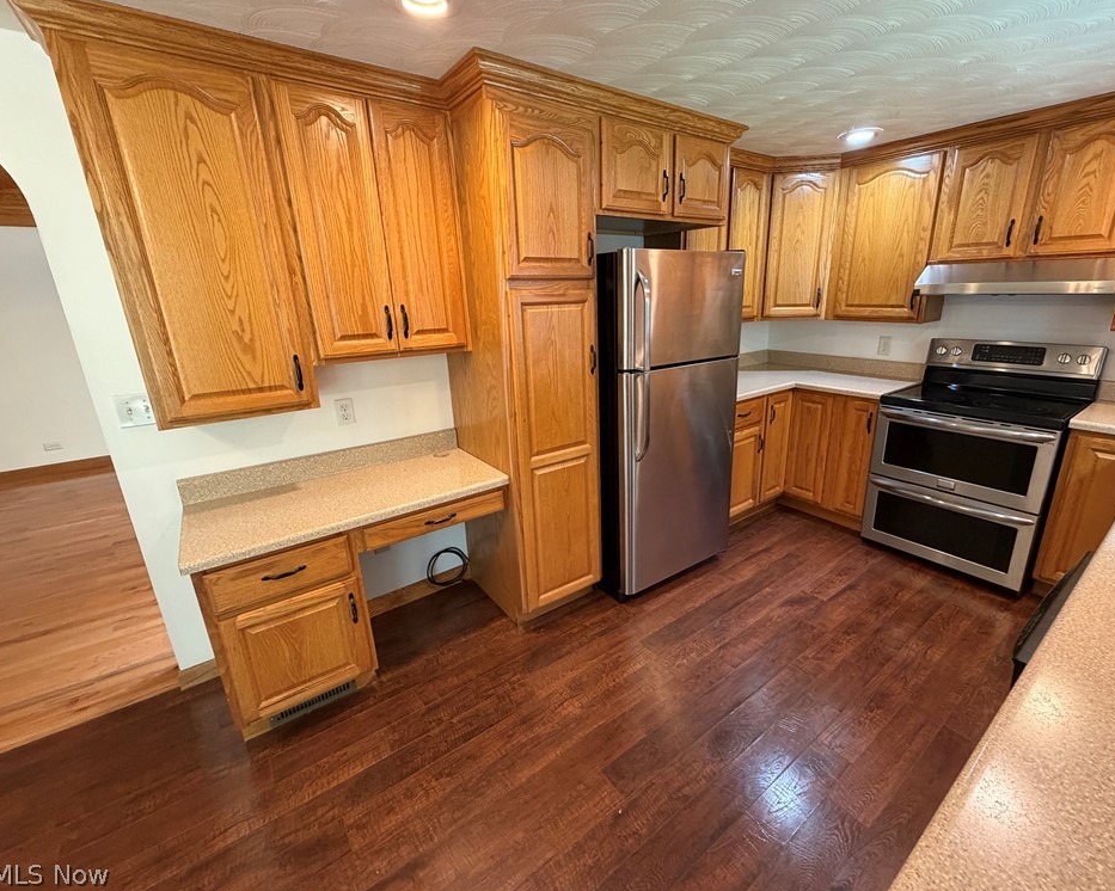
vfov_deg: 84.0
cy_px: 436
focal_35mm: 15
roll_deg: +1.1
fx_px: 495
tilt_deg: -17.2
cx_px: 596
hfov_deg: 96.7
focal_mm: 2.22
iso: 400
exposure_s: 1/60
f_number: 2.2
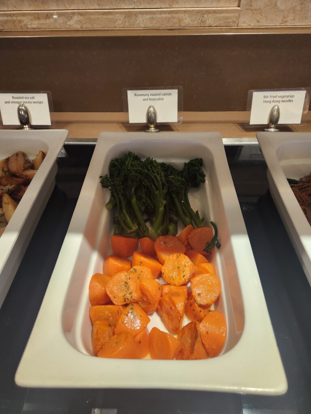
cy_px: 207
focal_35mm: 23
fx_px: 276
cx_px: 156
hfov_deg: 58.9
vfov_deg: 73.9
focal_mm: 5.4
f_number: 1.8
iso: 125
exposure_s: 1/100
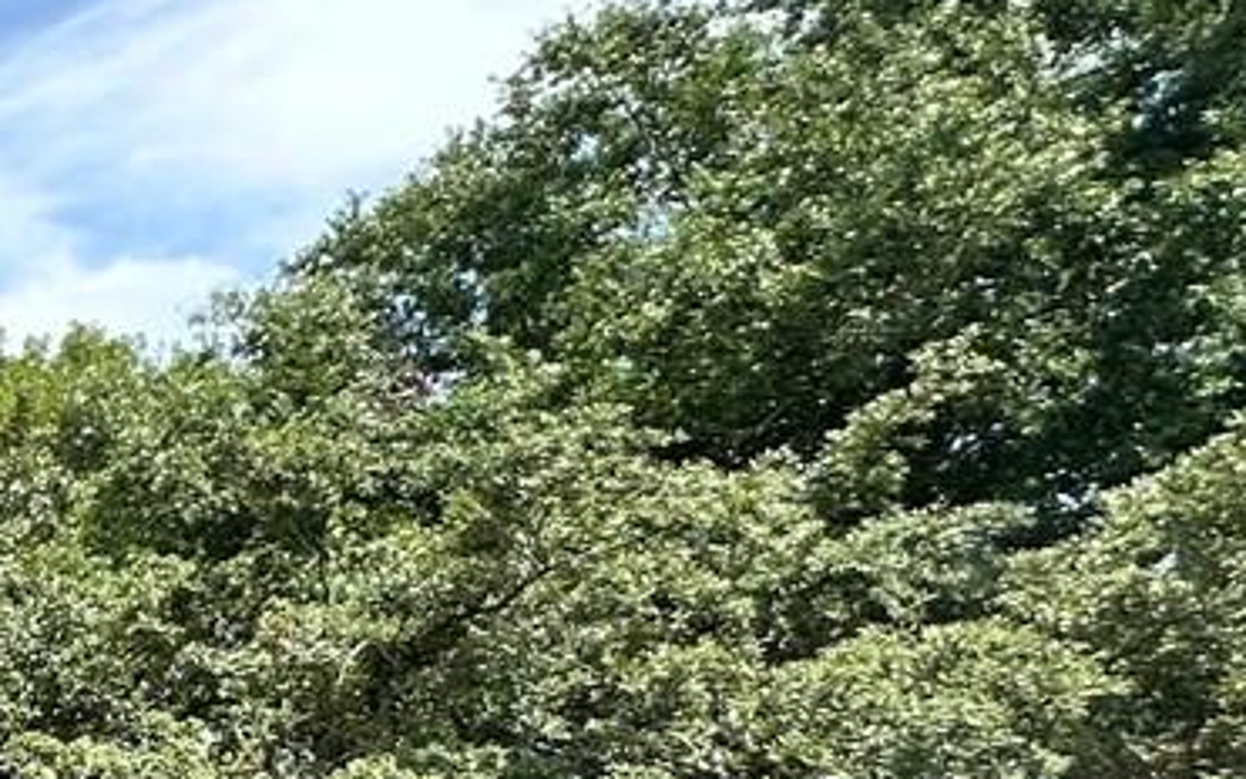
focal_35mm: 64
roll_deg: +0.2
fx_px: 2174
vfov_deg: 18.6
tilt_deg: +1.3
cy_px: 1071
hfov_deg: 18.9
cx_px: -1266
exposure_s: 1/818
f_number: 2.2
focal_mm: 2.22
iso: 40
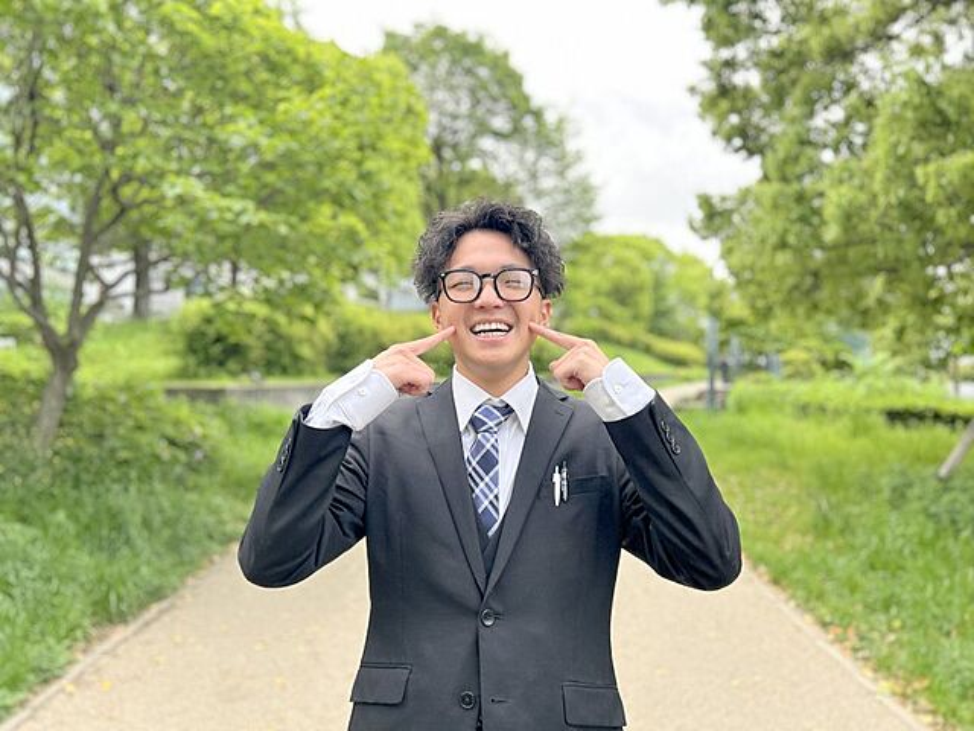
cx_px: 487
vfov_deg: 53.1
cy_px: 366
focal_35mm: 26
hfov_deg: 67.3
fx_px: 732
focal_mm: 5.7
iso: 50
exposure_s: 1/753
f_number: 1.5
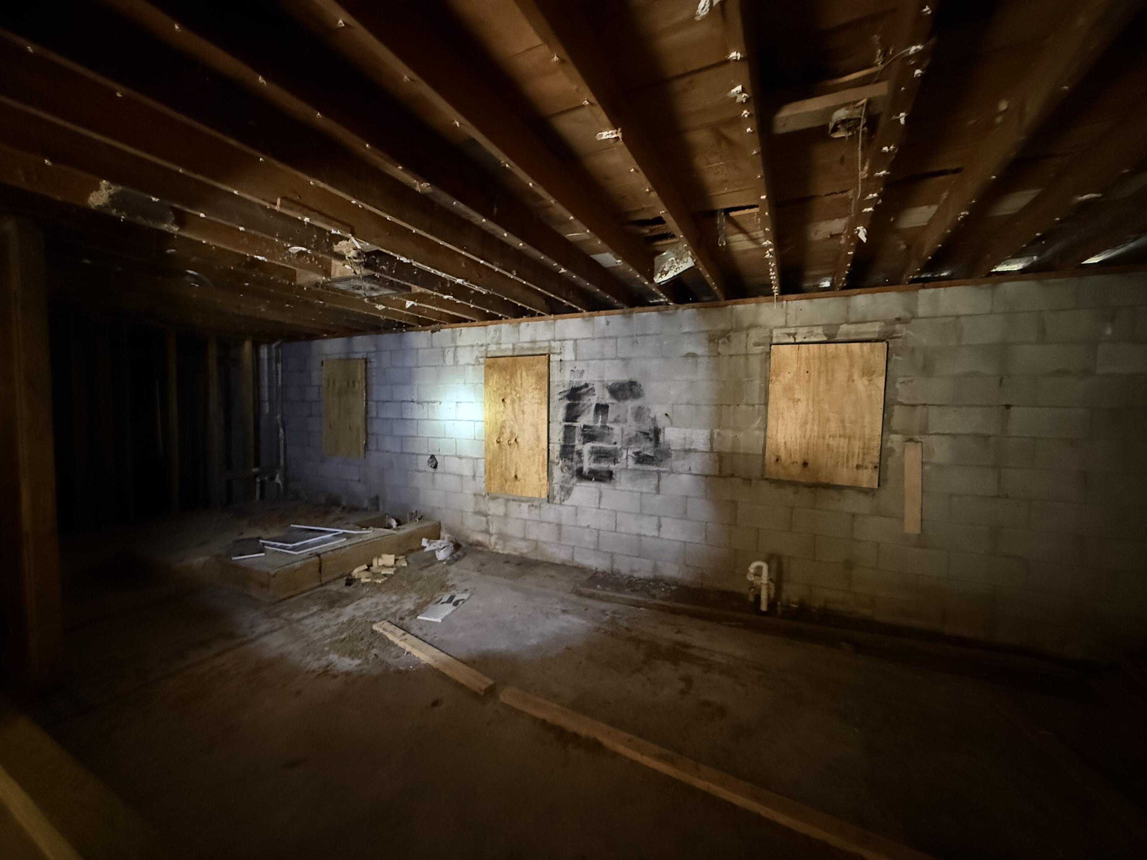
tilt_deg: -2.2
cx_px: 574
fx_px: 464
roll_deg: -0.7
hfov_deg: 102.1
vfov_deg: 85.7
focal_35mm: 14
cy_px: 430
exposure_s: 1/40
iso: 1600
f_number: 2.2
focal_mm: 2.22
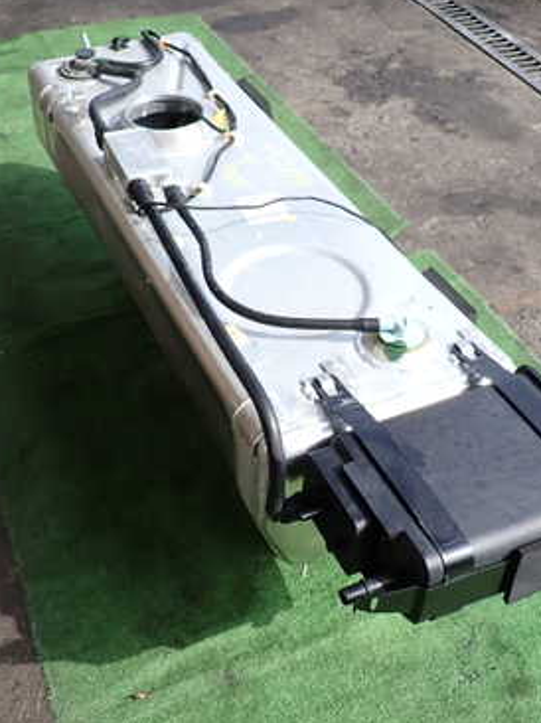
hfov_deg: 35.1
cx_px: 257
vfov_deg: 45.8
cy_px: 371
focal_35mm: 41
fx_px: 855
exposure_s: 1/640
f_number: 2.8
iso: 100
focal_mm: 4.5
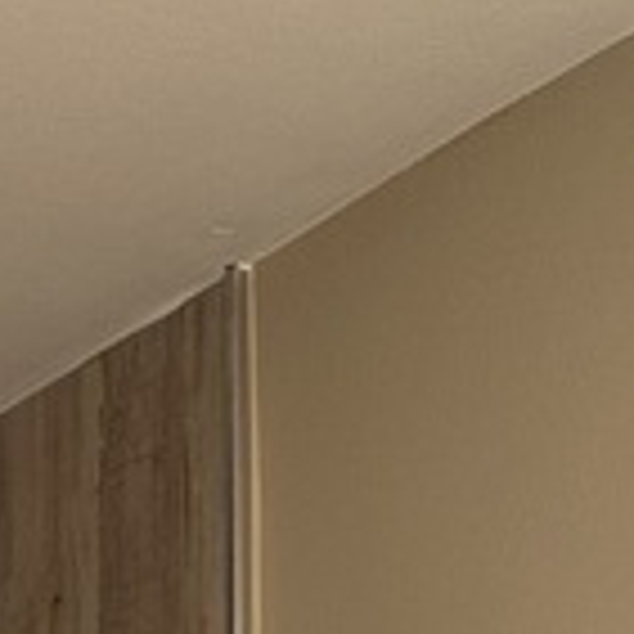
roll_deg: +0.0
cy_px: 1808
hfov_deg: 10.3
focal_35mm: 163
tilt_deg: -2.6
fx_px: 3378
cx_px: -351
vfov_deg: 9.0
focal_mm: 6.86
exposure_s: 1/120
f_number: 1.78
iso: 160
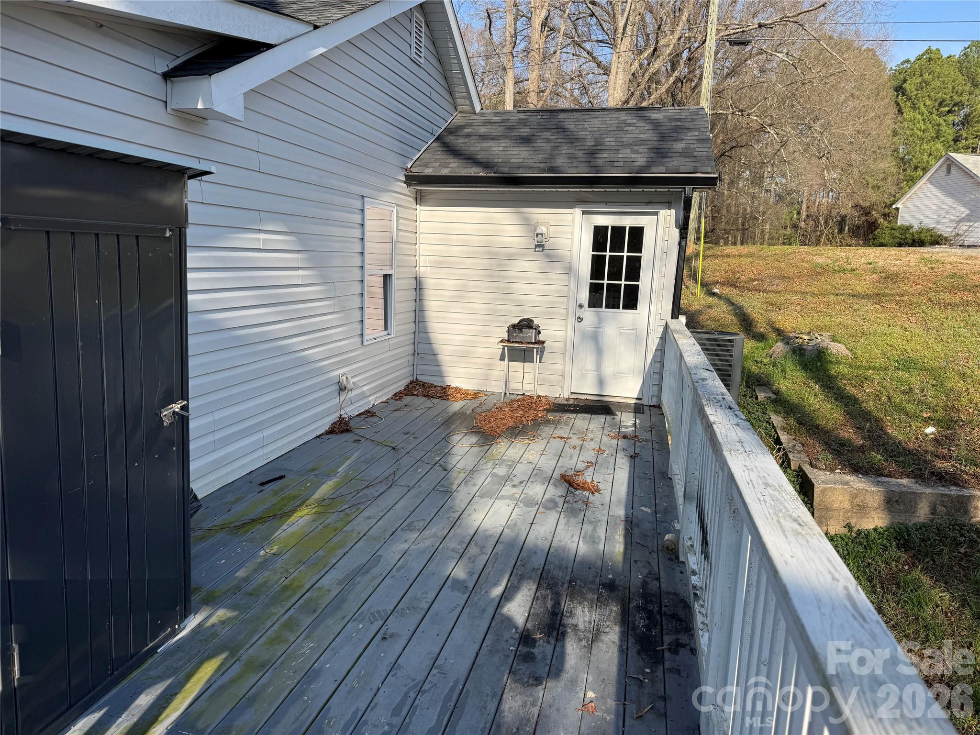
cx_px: 490
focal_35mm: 24
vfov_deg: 56.8
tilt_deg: -8.2
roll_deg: -2.2
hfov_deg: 71.6
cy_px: 368
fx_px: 679
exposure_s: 1/2833
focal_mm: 6.76
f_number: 1.78
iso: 80
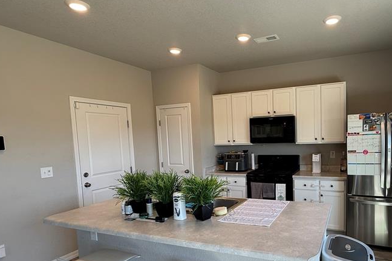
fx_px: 250
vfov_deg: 54.7
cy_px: 157
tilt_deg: -3.8
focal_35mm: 23
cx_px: 253
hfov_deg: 74.3
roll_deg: +1.9
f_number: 2.2
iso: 80
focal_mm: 2.22
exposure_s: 1/120
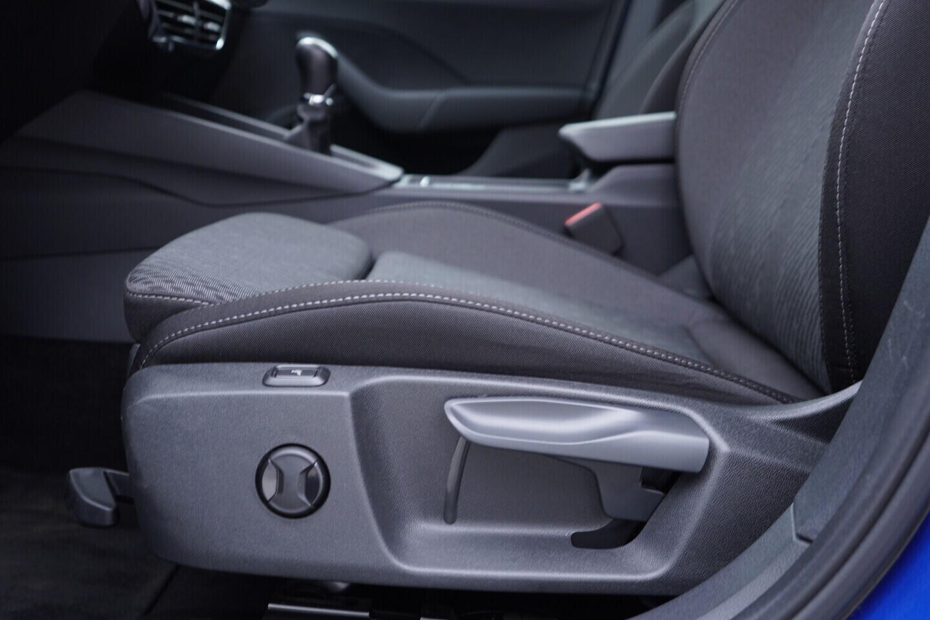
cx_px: 465
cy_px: 310
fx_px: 930
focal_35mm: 36
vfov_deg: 36.9
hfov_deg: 53.1
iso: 320
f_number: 2.8
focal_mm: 24
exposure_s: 1/40
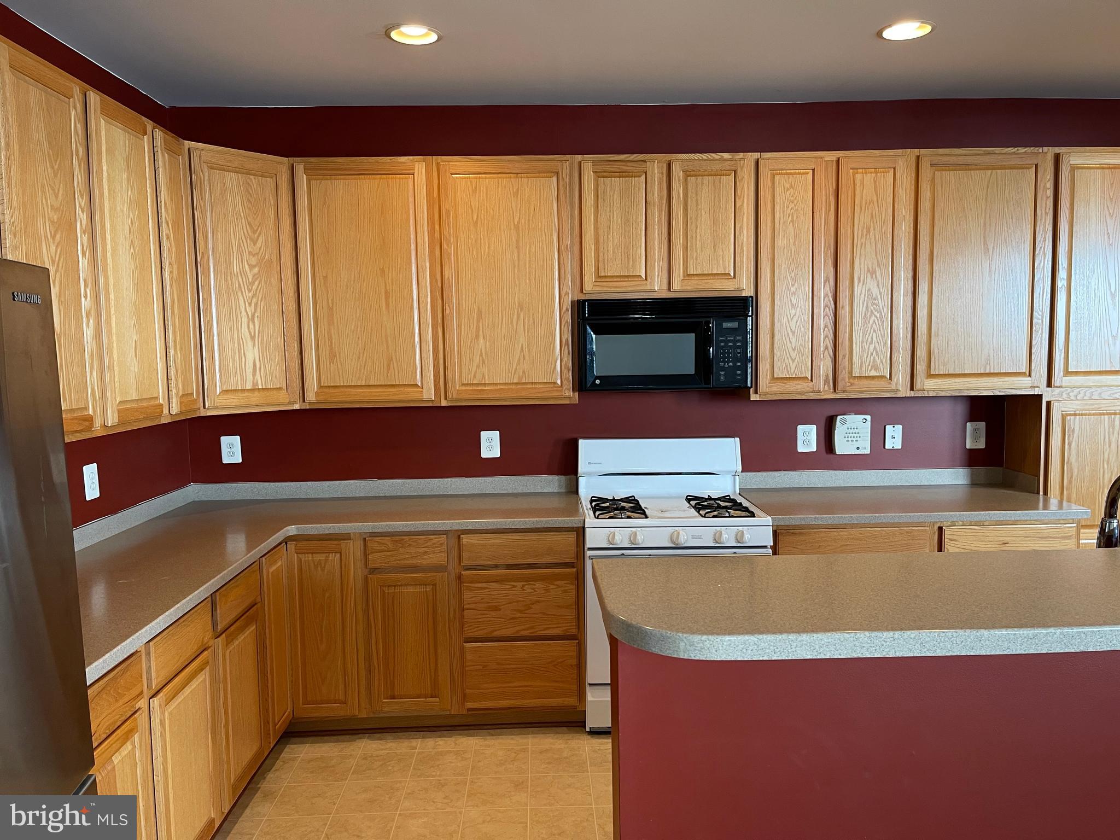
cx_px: 560
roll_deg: +0.9
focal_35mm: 25
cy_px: 420
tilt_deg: -6.4
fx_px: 809
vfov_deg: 54.9
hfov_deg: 69.4
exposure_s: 1/60
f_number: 1.6
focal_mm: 5.1
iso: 80
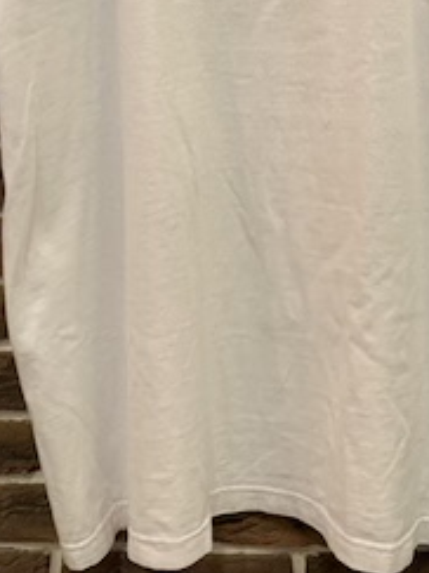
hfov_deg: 25.6
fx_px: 943
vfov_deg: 32.0
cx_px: 252
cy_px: 47
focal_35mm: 57
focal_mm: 4.25
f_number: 1.8
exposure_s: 1/60
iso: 320
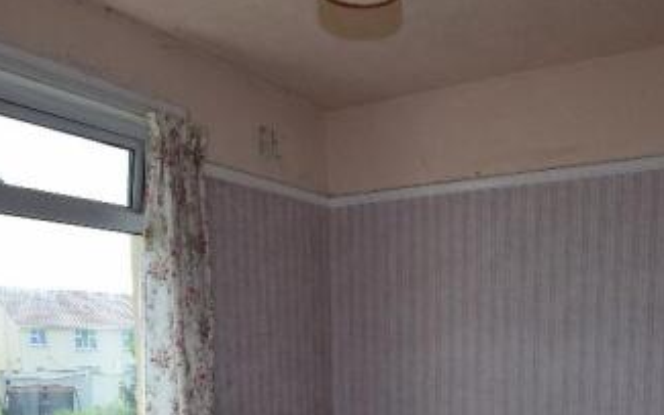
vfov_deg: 29.3
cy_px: 439
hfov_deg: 49.0
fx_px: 724
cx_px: 395
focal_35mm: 40
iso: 400
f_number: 9
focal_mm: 13
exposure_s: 1/125
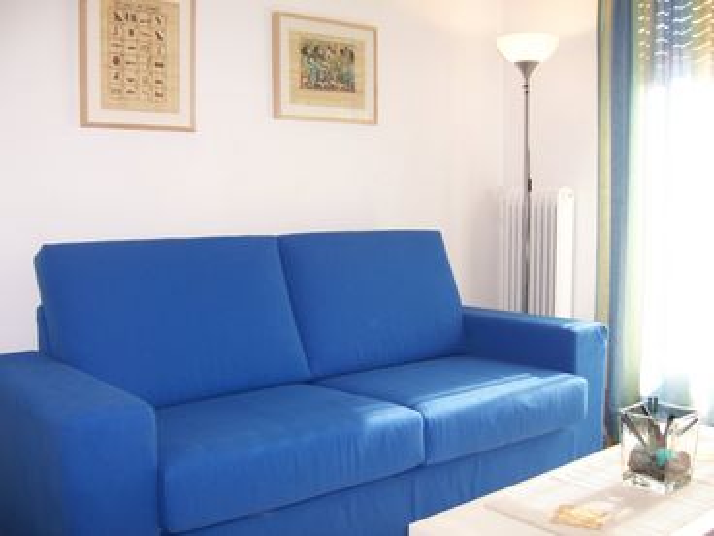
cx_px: 357
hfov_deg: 51.4
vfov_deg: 39.7
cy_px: 268
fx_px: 743
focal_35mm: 36
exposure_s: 1/60
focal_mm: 6.2
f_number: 2.8
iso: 80
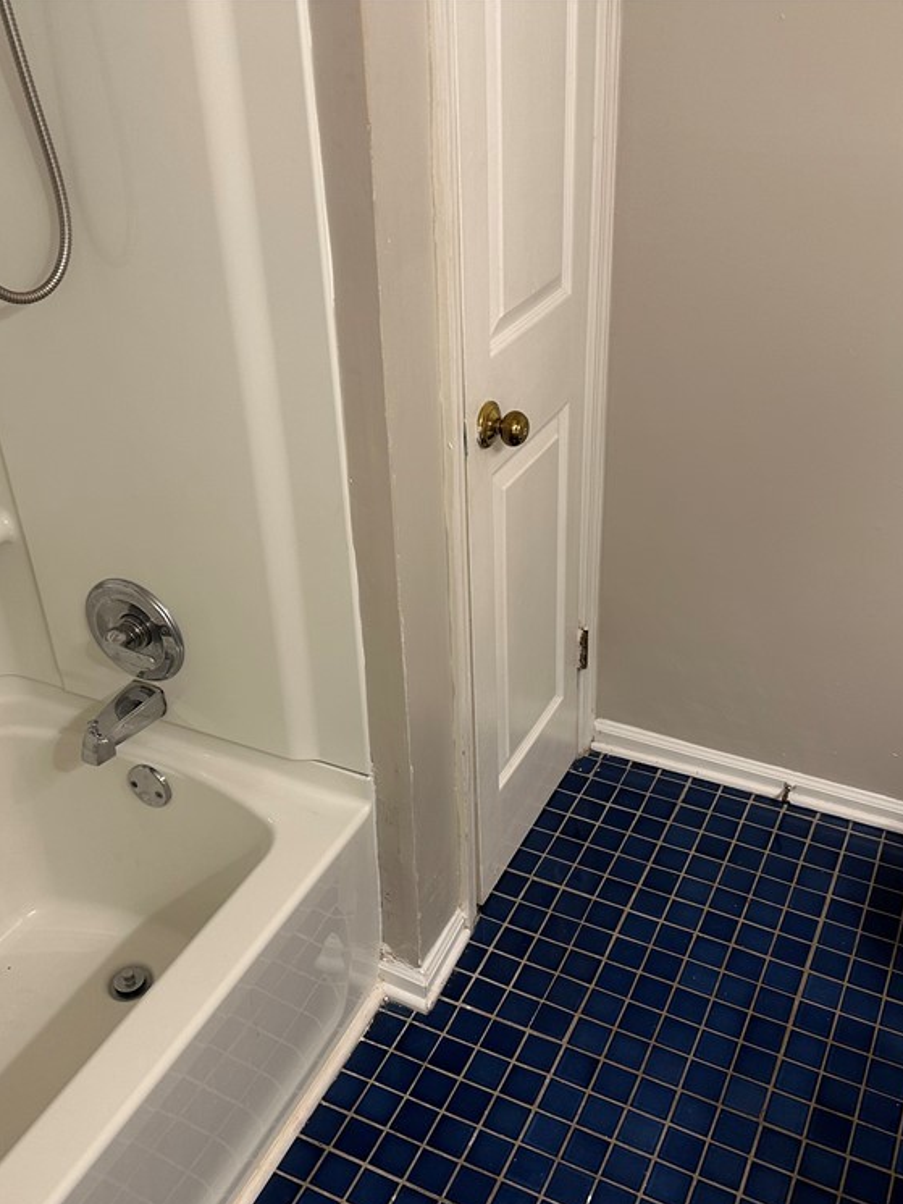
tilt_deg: -31.0
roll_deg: +2.0
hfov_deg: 43.0
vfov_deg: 55.3
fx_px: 1147
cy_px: 617
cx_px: 449
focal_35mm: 33
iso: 160
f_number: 1.78
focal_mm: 6.86
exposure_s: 1/60
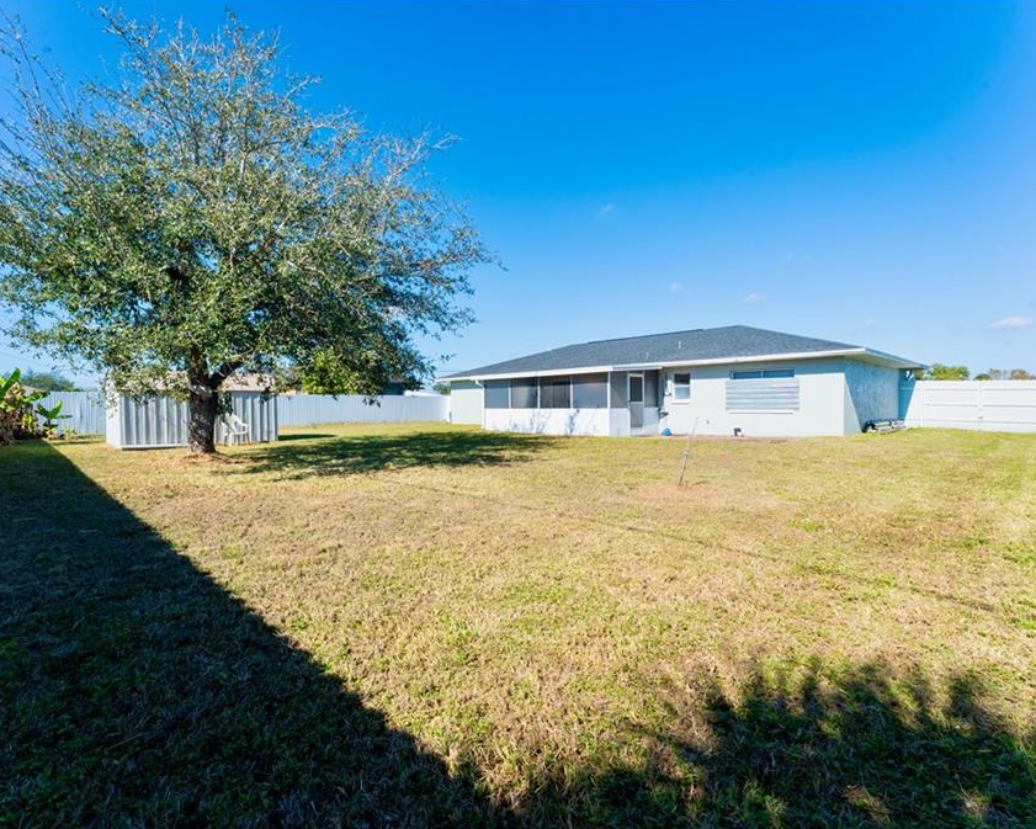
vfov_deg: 80.4
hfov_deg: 93.1
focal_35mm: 16
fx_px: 491
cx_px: 500
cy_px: 414
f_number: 14
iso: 200
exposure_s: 1/125
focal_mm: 14
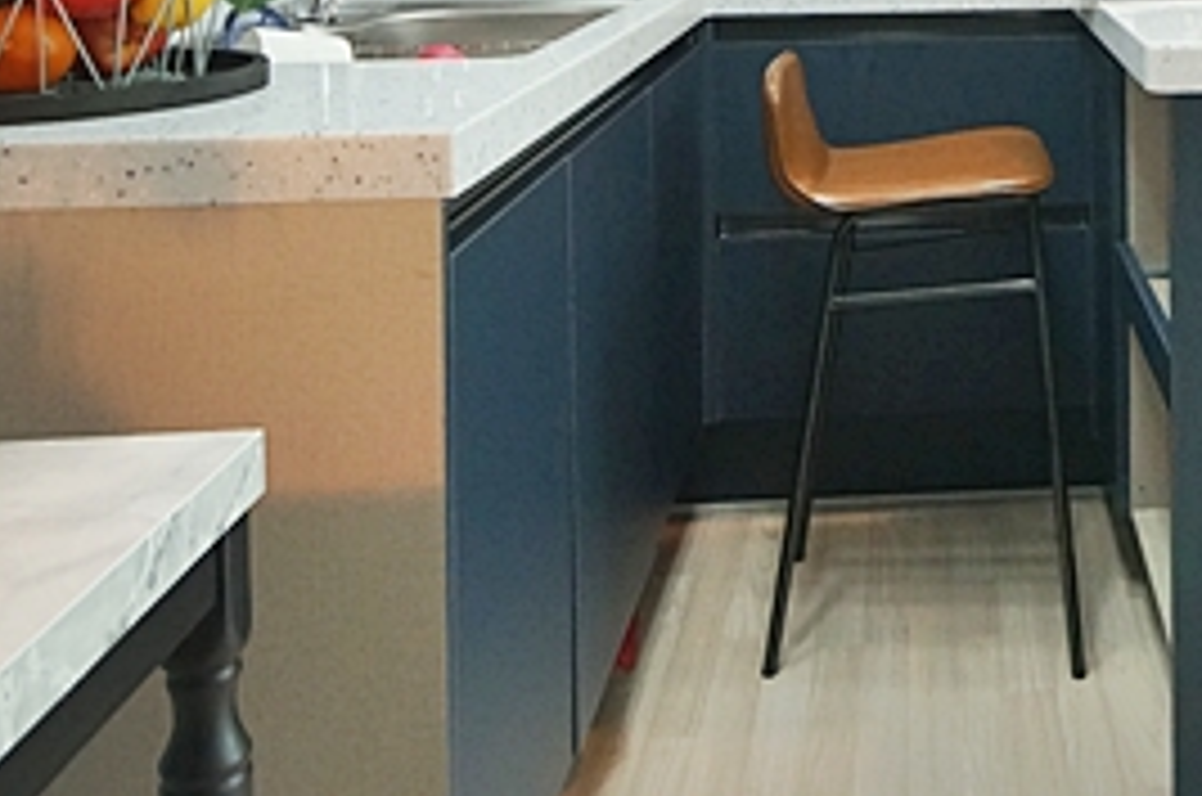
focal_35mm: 45
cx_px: 1058
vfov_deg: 26.0
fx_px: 1500
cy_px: -198
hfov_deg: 40.7
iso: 800
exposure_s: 1/80
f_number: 5.6
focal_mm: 10
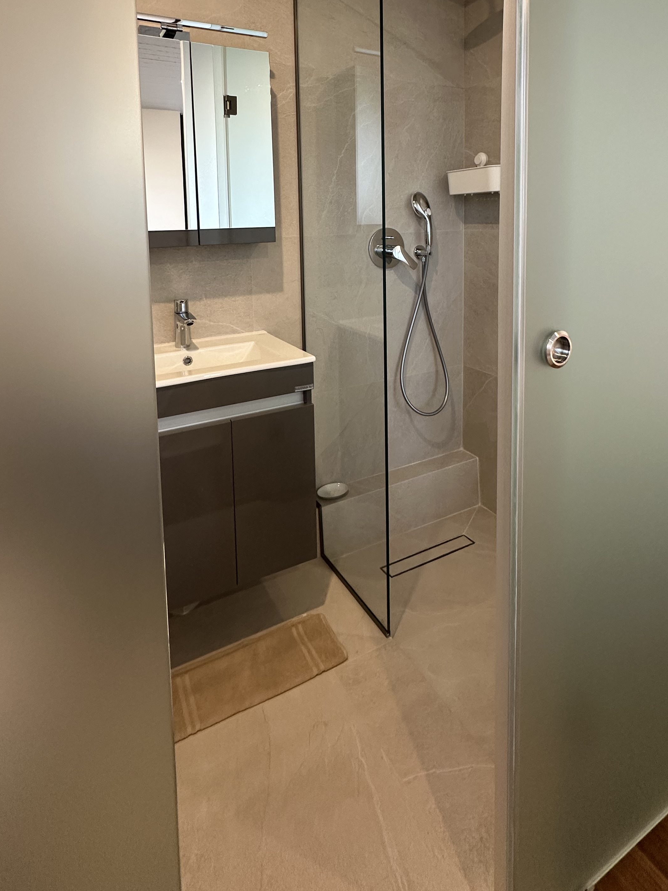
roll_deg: +0.8
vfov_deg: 77.8
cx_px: 324
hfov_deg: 66.0
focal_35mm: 20
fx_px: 515
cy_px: 266
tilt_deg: -4.7
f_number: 2.2
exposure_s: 1/50
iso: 200
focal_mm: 2.22
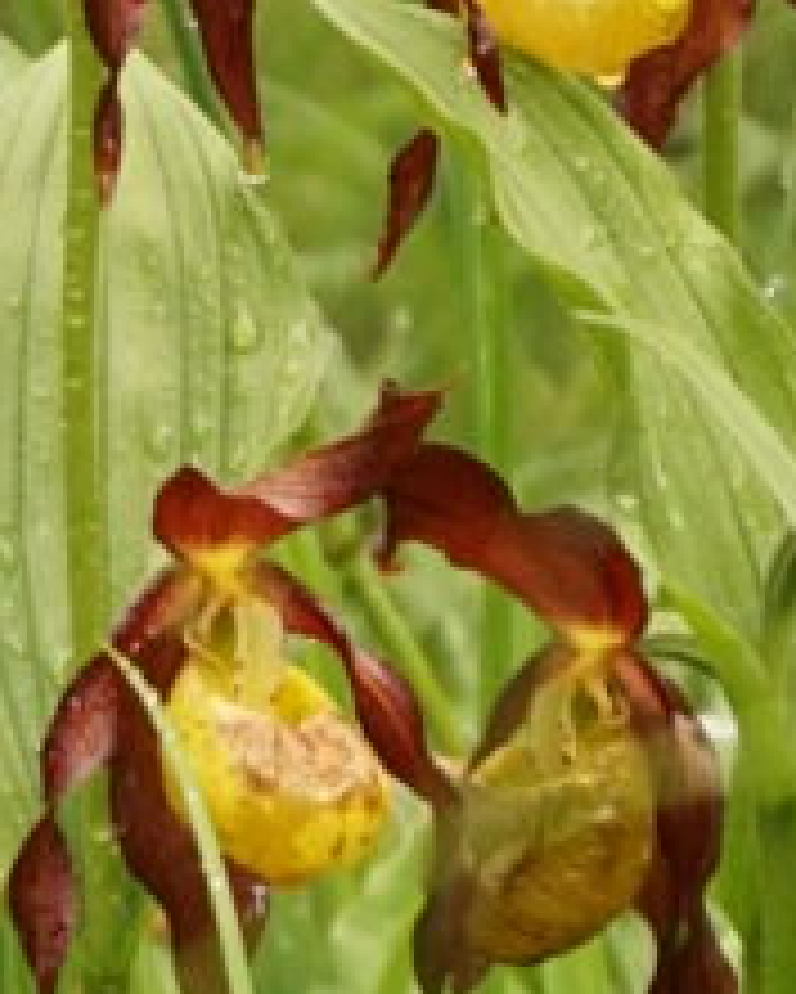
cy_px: -436
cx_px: -792
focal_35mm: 928
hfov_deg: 1.7
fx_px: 27309
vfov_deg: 2.1
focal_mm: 90
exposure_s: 1/160
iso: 320
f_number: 5.6
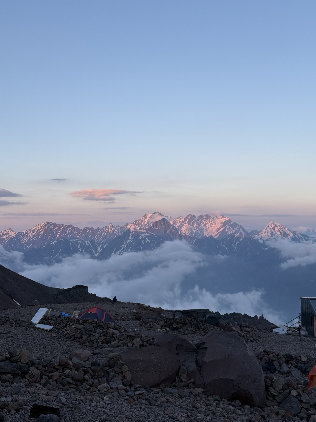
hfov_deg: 30.3
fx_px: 584
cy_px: 211
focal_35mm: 48
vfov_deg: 39.7
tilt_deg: +2.4
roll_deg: -0.5
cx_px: 158
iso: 64
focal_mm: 6.76
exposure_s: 1/762
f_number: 1.78
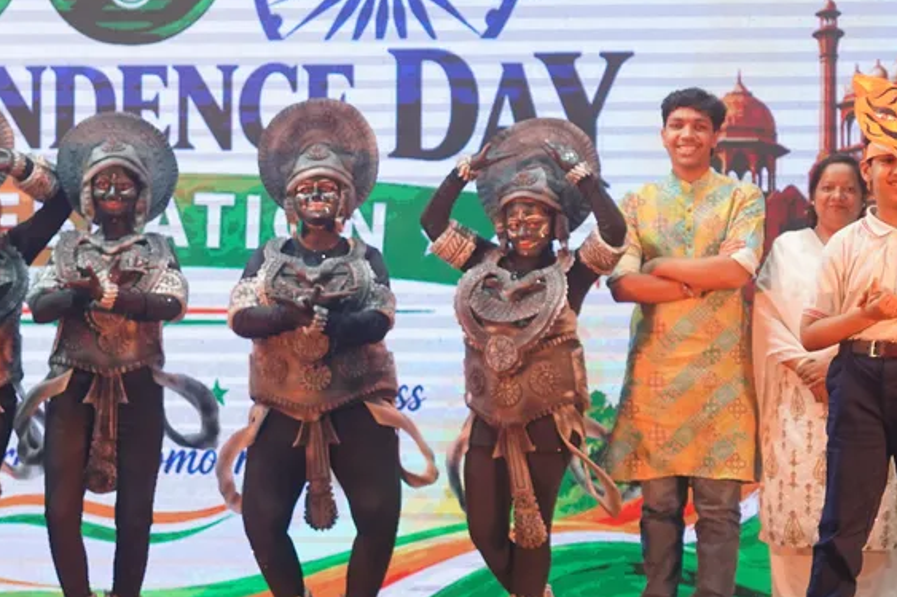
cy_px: 326
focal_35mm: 145
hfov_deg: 14.0
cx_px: 64
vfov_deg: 9.5
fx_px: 3612
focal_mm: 68
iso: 2000
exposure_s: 1/200
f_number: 4
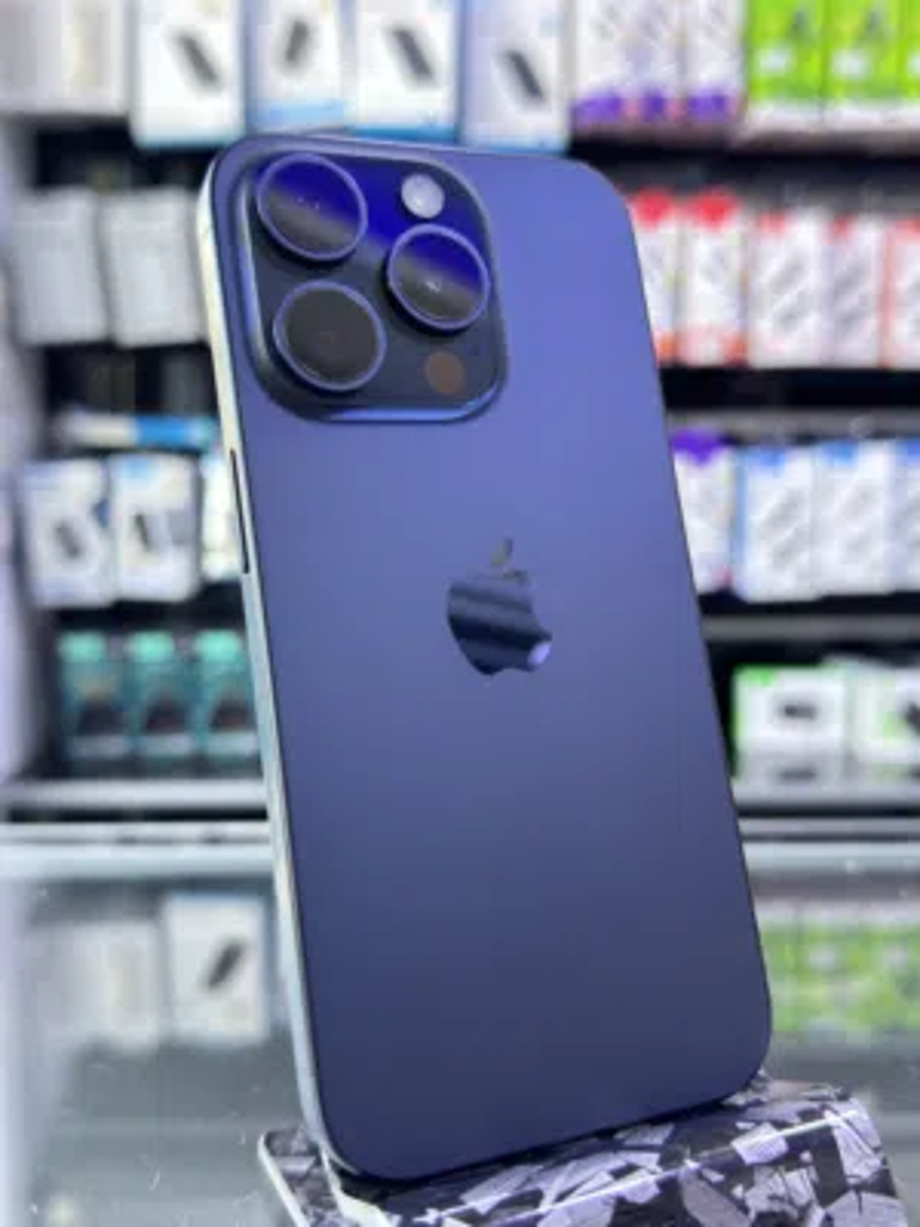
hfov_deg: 40.7
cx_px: 460
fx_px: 1240
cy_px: 614
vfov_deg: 52.6
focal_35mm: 35
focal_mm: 6.76
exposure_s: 1/100
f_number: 1.78
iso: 80
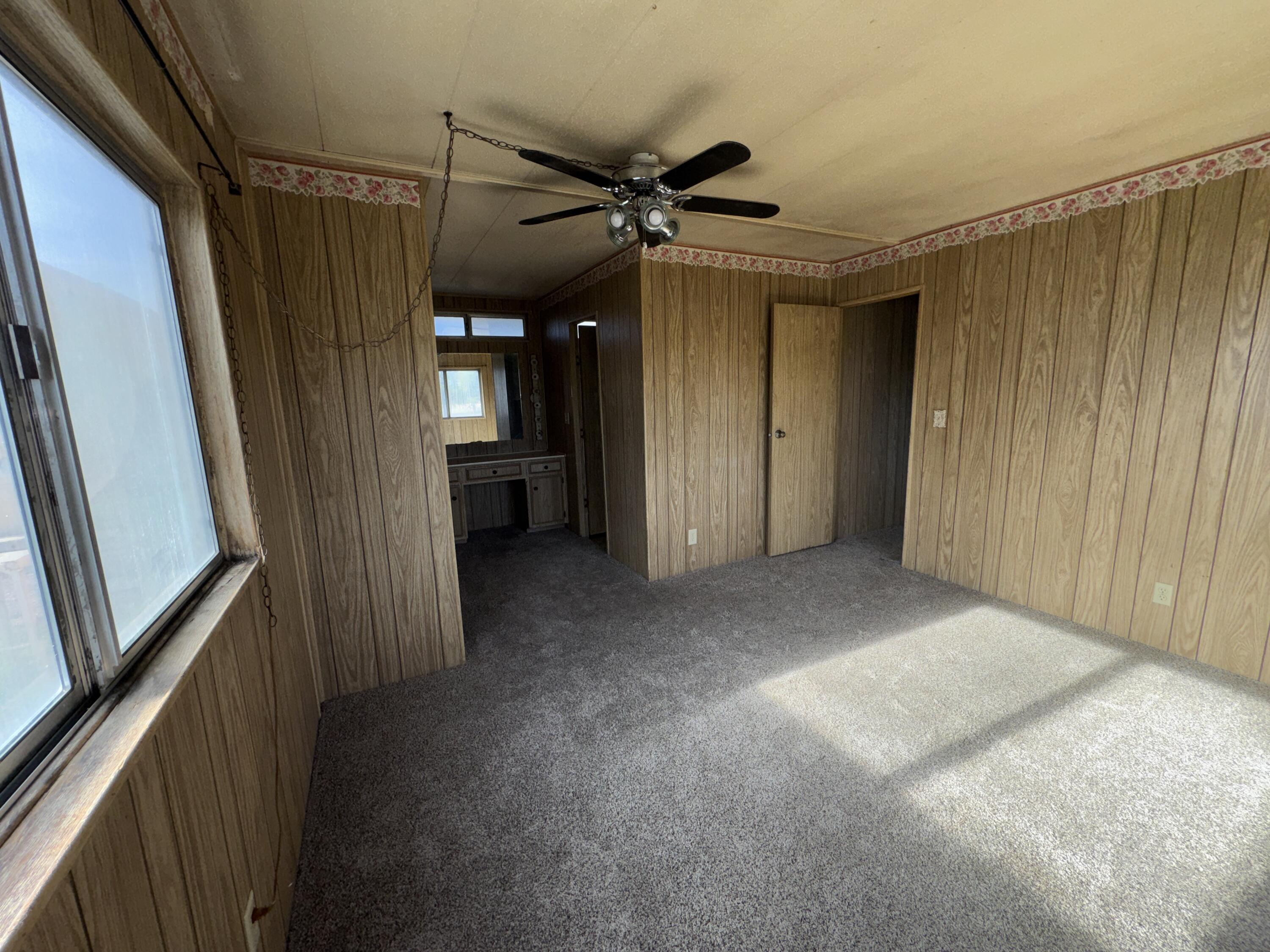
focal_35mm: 14
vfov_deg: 85.7
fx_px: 514
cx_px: 635
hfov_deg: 102.1
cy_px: 476
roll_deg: +1.1
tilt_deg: -10.1
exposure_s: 1/134
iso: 32
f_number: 2.2
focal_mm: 2.22
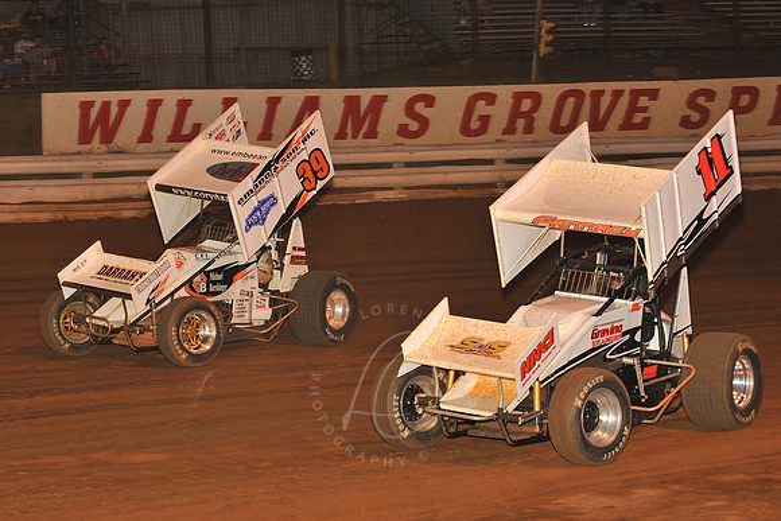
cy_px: 260
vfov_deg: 15.9
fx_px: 1866
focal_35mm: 86
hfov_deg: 23.6
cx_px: 390
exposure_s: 1/320
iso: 1000
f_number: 6.3
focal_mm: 86
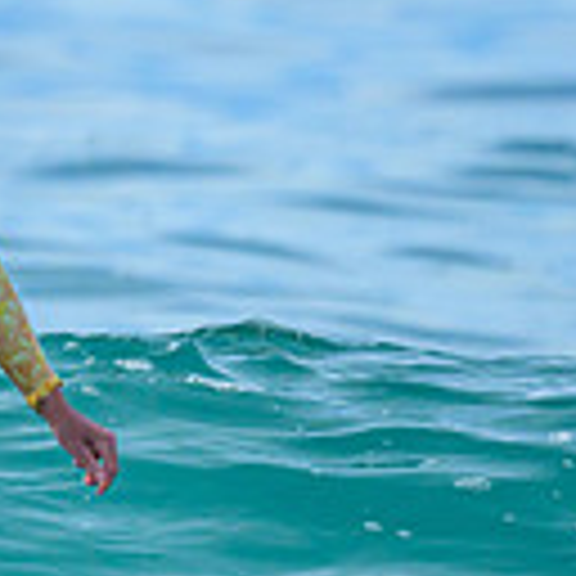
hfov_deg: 0.4
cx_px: -176
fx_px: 77637
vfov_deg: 0.4
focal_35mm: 4124
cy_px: 352
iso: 400
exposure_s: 1/3200
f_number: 6.3
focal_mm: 800
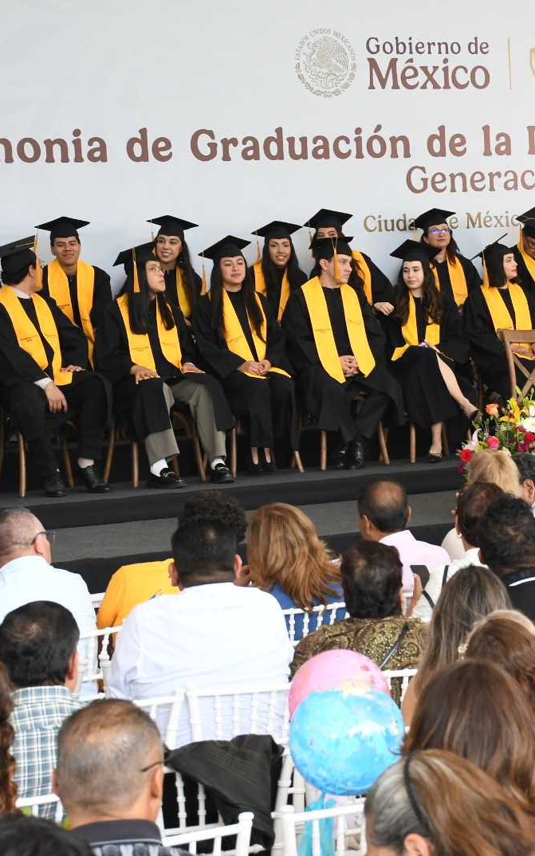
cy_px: 430
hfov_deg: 12.6
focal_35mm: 103
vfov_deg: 20.2
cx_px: 488
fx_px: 2404
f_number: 7.1
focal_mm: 45
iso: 800
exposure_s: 1/125
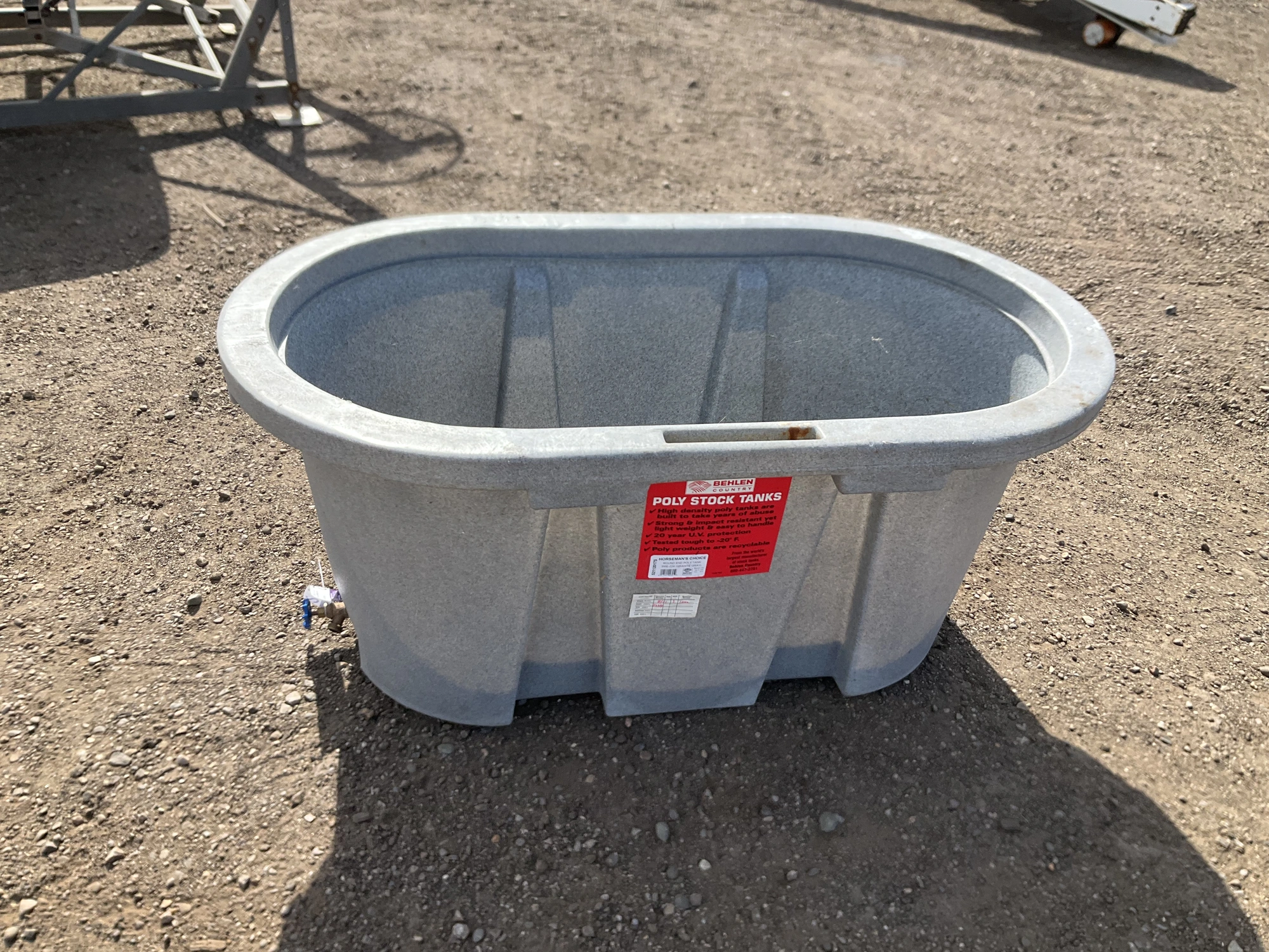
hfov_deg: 61.7
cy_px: 476
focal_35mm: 29
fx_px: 1063
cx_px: 634
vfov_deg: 48.2
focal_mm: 3
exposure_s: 1/962
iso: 25
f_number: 1.8
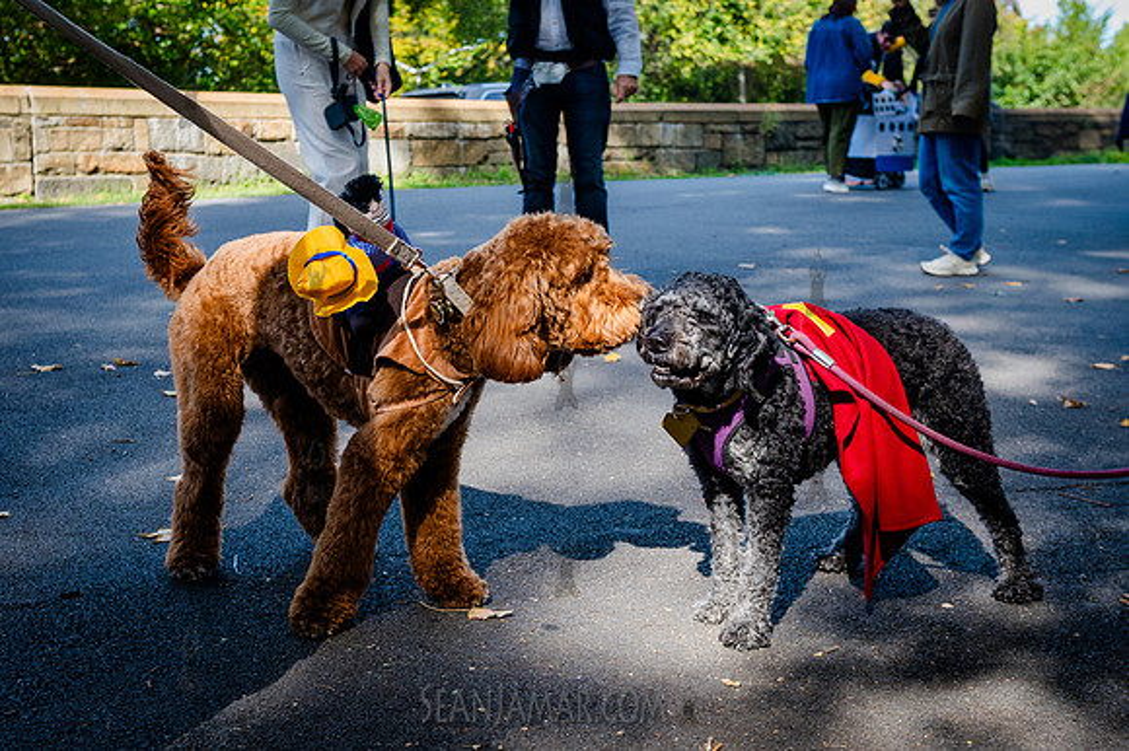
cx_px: 478
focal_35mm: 52
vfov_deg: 26.1
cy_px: 371
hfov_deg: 38.3
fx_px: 1623
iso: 1000
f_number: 5
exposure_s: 1/1000
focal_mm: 35
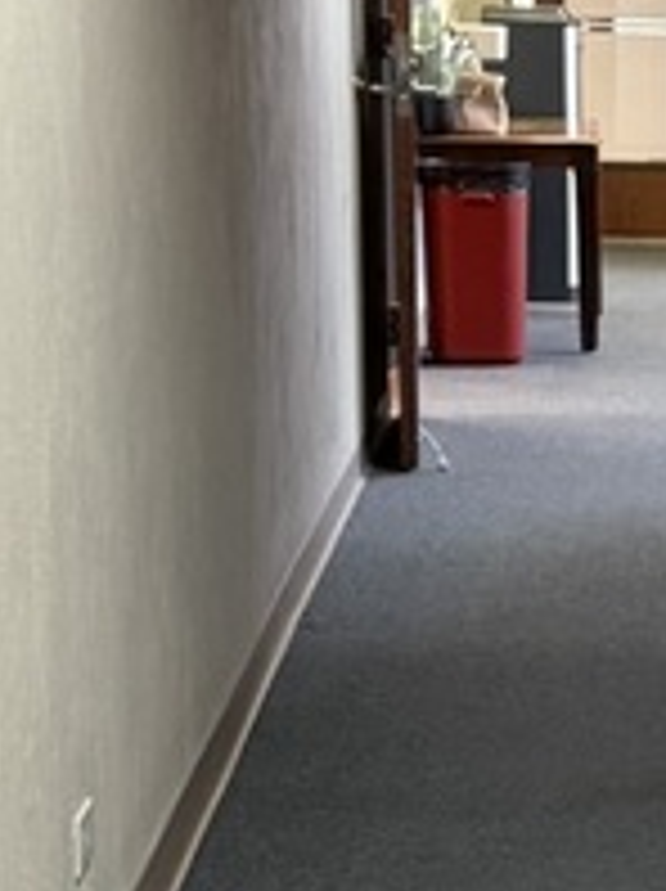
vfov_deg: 15.1
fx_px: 3368
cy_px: 518
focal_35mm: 131
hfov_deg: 10.5
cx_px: 1274
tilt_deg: -8.4
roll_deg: -2.0
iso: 400
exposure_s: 1/60
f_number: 1.78
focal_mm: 6.76
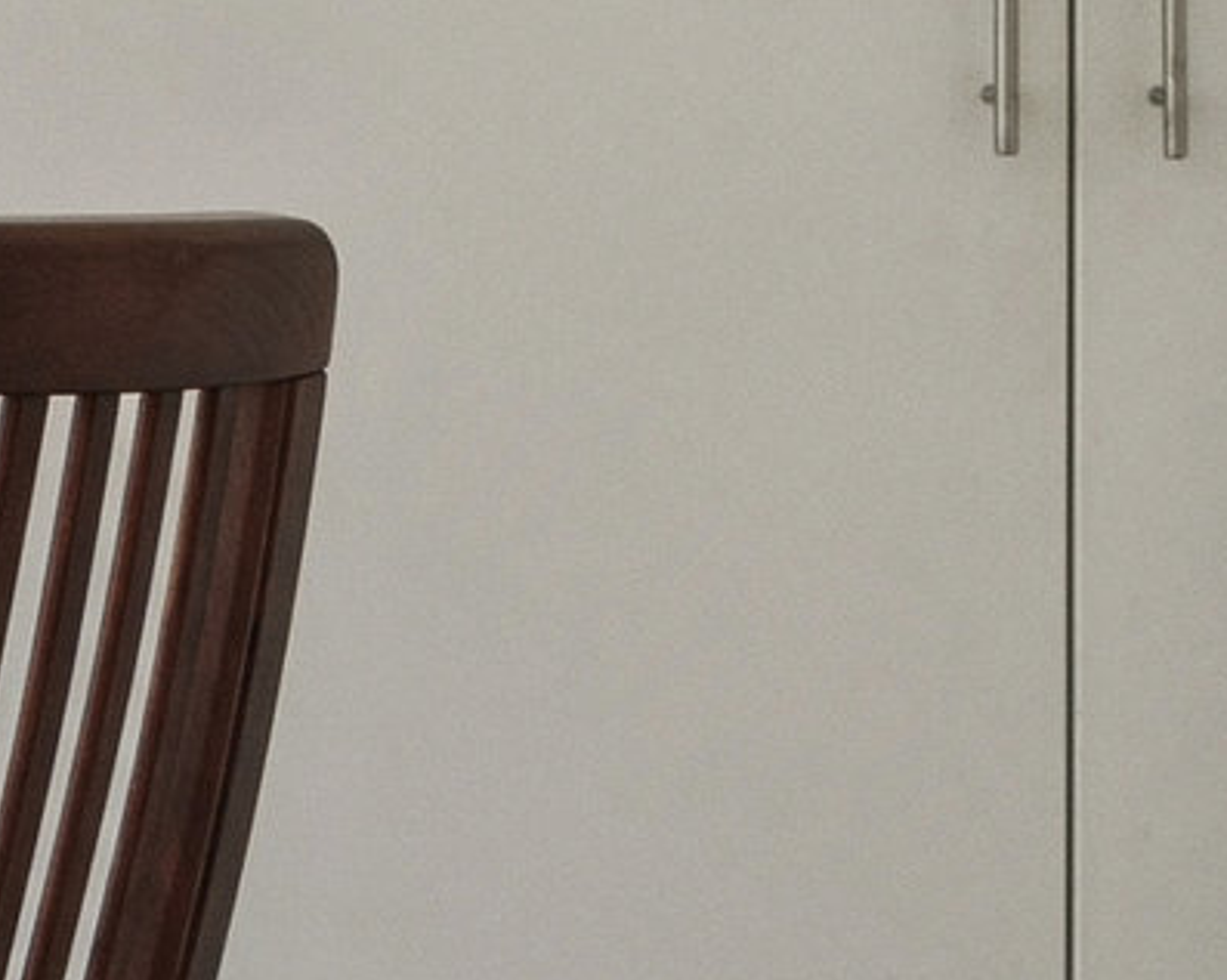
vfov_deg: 6.9
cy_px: -263
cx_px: -1403
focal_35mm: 224
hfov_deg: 8.2
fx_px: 8112
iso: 200
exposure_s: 1/30
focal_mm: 21
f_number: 8
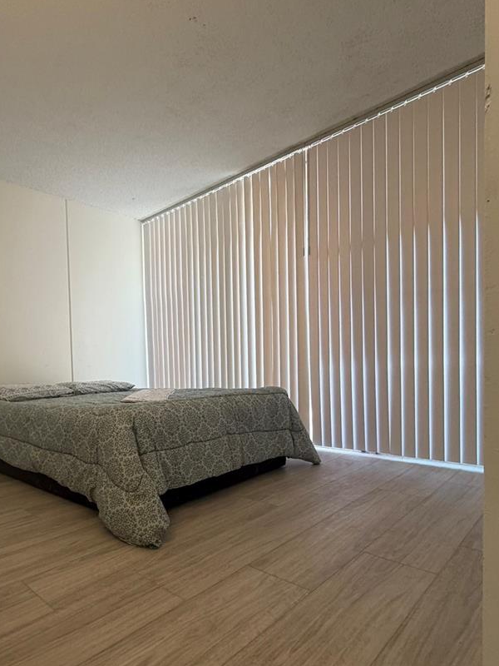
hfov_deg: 60.8
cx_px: 141
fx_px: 404
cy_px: 388
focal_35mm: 21
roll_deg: +1.4
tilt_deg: -2.1
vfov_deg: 78.4
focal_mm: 2.22
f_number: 2.2
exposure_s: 1/60
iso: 200
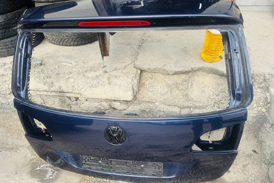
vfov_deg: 49.5
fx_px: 198
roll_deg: +3.8
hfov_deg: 69.4
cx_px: 135
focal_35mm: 26
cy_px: 100
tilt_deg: -37.2
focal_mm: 6.76
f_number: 1.78
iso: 80
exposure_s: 1/639
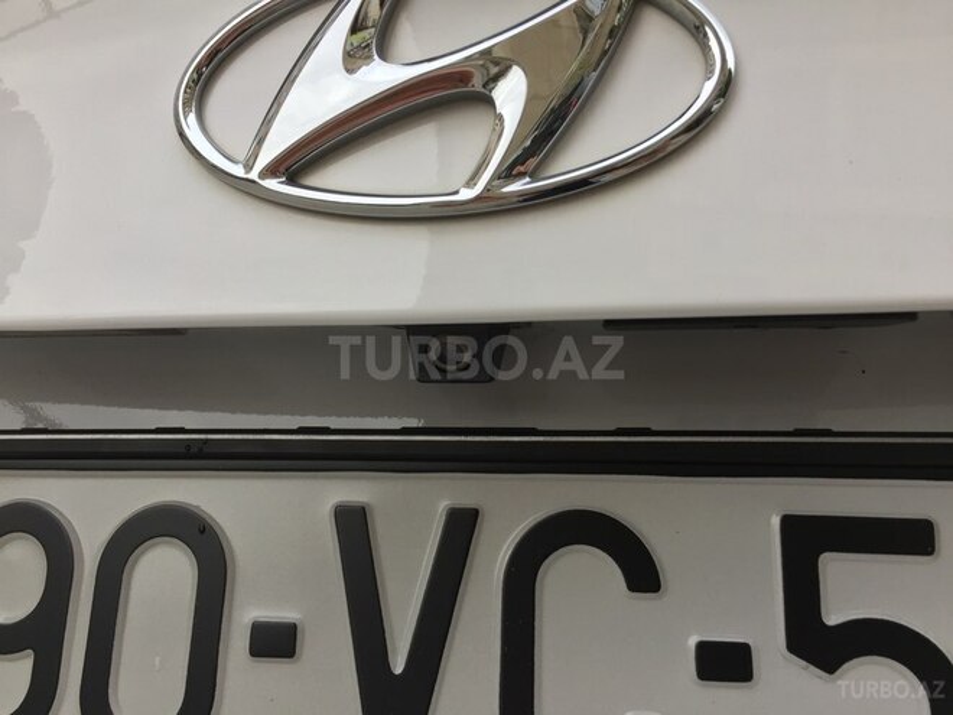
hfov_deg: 61.7
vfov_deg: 48.2
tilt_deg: +5.4
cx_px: 476
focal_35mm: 29
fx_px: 798
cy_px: 358
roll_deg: -1.8
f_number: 2.2
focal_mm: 4.15
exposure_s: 1/100
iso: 50
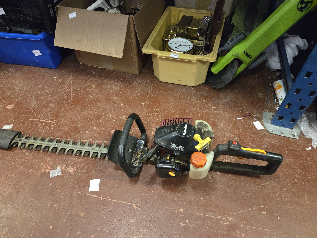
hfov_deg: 73.9
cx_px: 158
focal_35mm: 23
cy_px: 119
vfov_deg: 58.9
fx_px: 211
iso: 2000
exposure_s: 1/100
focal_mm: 5.4
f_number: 1.8
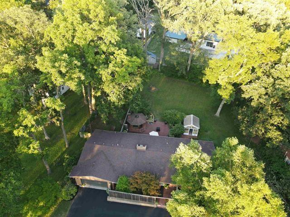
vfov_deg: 56.8
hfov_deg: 71.6
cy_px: 108
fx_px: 201
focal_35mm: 24
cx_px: 145
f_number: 2.8
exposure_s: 1/30
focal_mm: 4.5
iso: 100
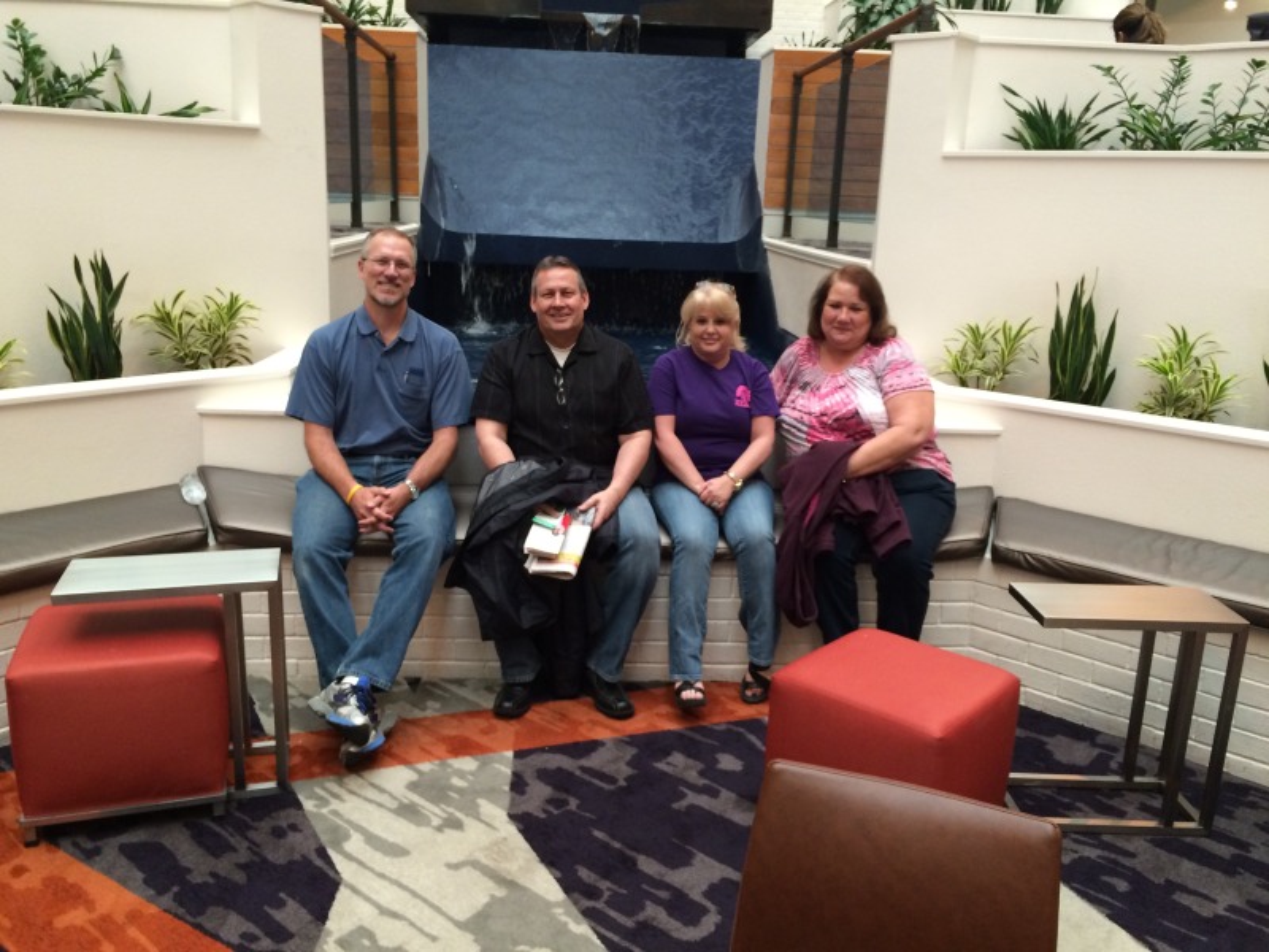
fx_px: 1063
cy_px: 476
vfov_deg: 48.2
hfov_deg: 61.7
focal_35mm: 29
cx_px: 634
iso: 125
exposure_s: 1/30
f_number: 2.2
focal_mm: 4.15
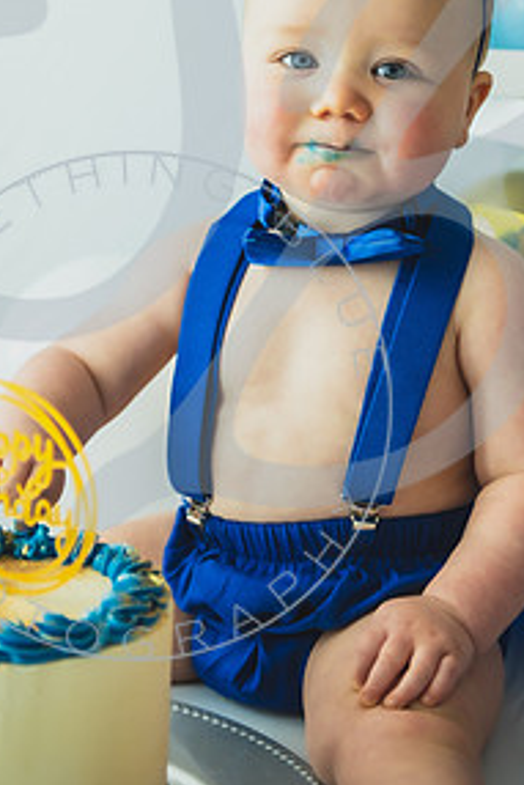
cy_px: 198
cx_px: 261
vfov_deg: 22.9
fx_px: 1919
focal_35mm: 88
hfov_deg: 15.6
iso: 200
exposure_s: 1/125
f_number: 2.8
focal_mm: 56
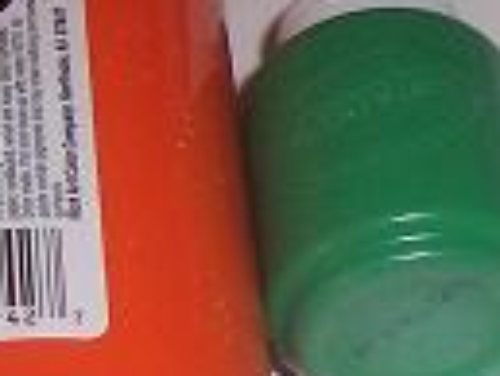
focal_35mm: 146
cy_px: 452
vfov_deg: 10.0
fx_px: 2111
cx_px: 682
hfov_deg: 13.0
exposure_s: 1/60
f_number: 2.8
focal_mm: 5.6
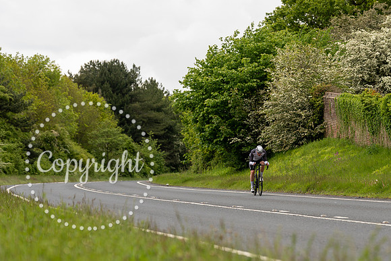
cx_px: 256
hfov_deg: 11.2
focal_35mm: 183
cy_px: 156
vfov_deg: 7.5
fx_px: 1992
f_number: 3.5
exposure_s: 1/1000
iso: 320
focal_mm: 130
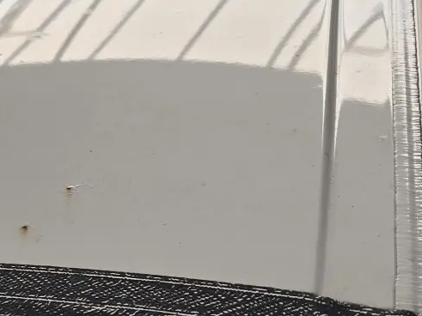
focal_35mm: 90
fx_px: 1097
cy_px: 174
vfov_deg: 16.4
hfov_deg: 18.7
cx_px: -247
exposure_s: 1/180
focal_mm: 6.3
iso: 40
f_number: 1.7
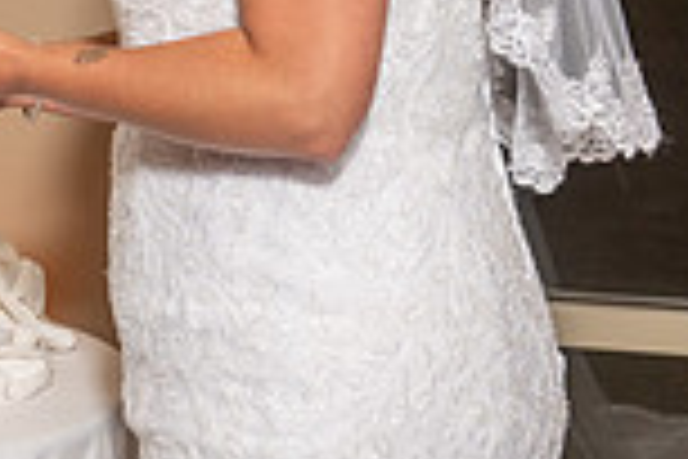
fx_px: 3268
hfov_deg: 11.5
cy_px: -182
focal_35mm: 171
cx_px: -351
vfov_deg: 7.9
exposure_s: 1/200
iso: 800
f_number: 5
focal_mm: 45
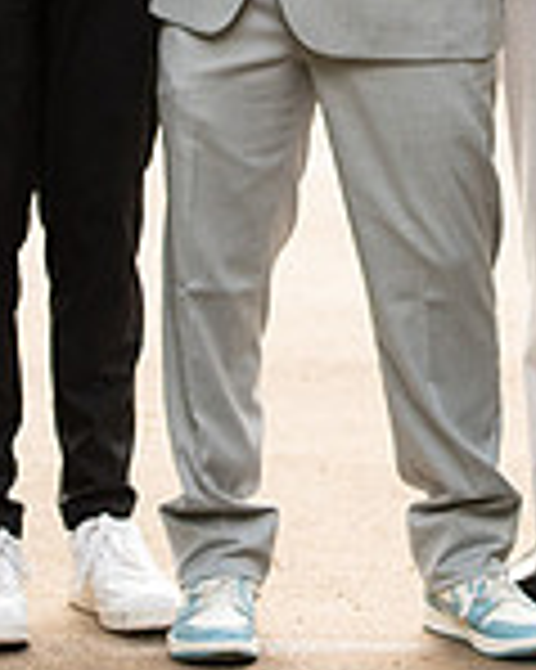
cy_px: -168
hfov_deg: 5.1
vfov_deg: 6.3
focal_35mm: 304
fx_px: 6034
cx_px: 582
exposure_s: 1/1000
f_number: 2.8
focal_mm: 70
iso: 800
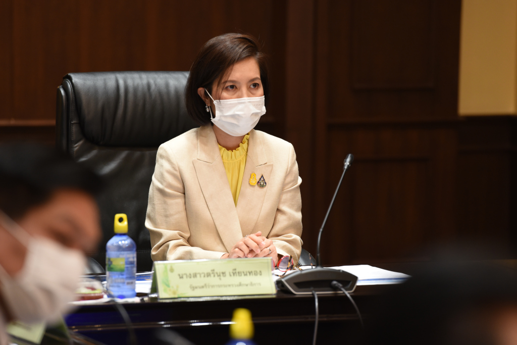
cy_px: 172
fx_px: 2872
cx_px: 258
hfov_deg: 10.3
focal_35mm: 200
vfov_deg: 6.9
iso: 1250
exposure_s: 1/60
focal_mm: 200
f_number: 4
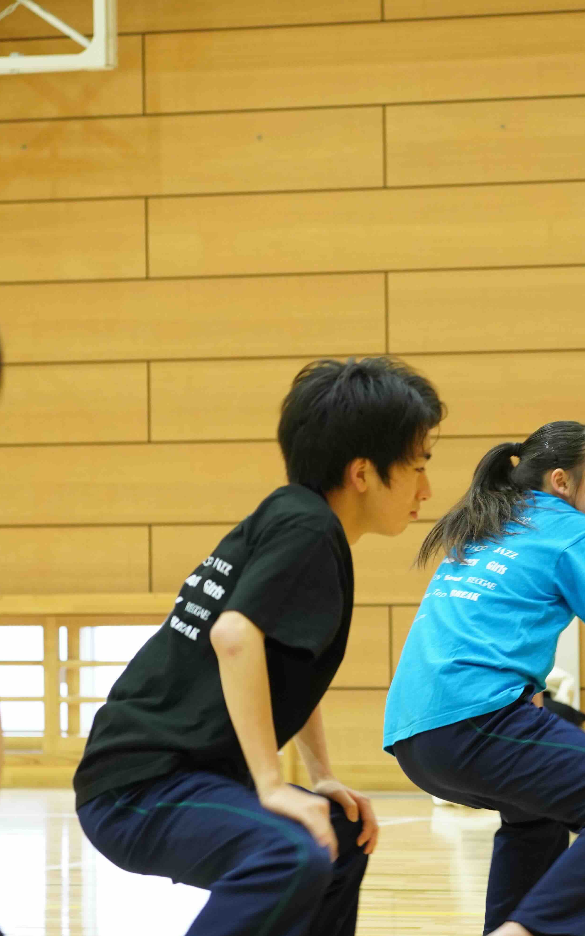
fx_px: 4082
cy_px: 467
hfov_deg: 8.2
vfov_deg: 13.1
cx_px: 471
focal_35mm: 160
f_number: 4.5
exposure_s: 1/100
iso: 3200
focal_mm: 104
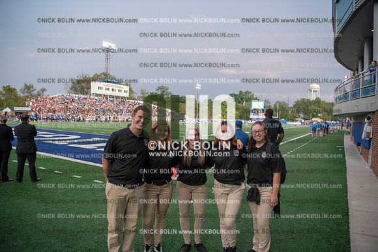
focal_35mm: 24
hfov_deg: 73.7
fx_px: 252
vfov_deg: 53.2
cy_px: 126
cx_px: 189
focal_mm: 24
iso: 800
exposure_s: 1/640
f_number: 3.2
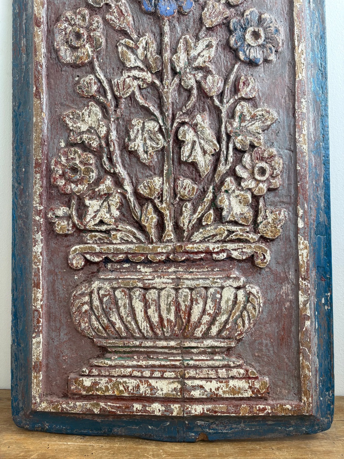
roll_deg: -0.5
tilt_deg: -5.4
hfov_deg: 53.1
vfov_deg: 67.3
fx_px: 345
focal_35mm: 26
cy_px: 230
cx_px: 172
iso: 40
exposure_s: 1/122
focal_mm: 5.96
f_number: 1.6
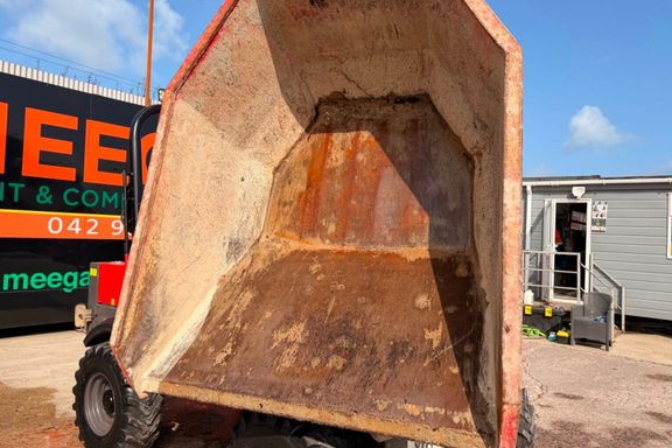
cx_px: 323
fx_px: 485
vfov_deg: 49.5
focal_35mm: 26
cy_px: 218
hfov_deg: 69.4
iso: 80
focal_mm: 6.76
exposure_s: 1/4405
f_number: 1.78
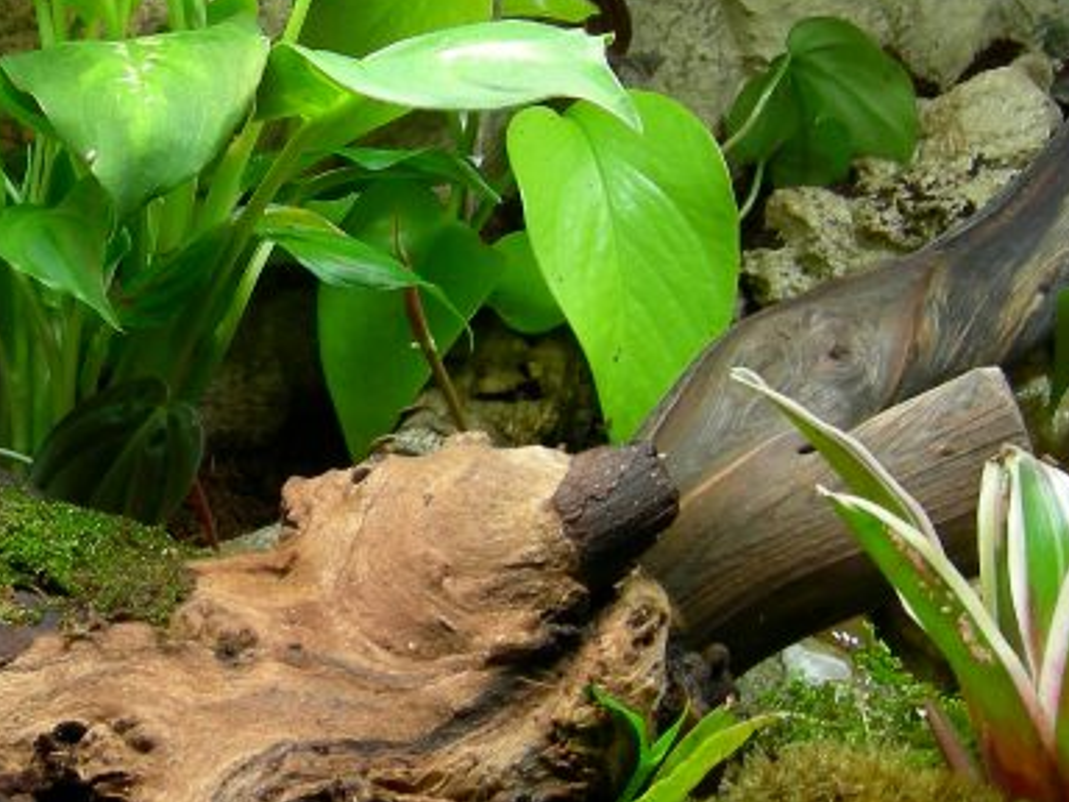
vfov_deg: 17.3
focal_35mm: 85
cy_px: 239
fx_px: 2625
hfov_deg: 22.7
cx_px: 227
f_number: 2.7
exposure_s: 1/34.3
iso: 64
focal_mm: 7.5
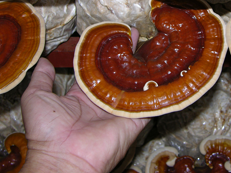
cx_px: 166
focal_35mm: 63
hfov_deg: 30.3
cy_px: 26
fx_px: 420
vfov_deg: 22.8
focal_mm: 8.9
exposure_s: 1/60.1
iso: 50
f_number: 2.8
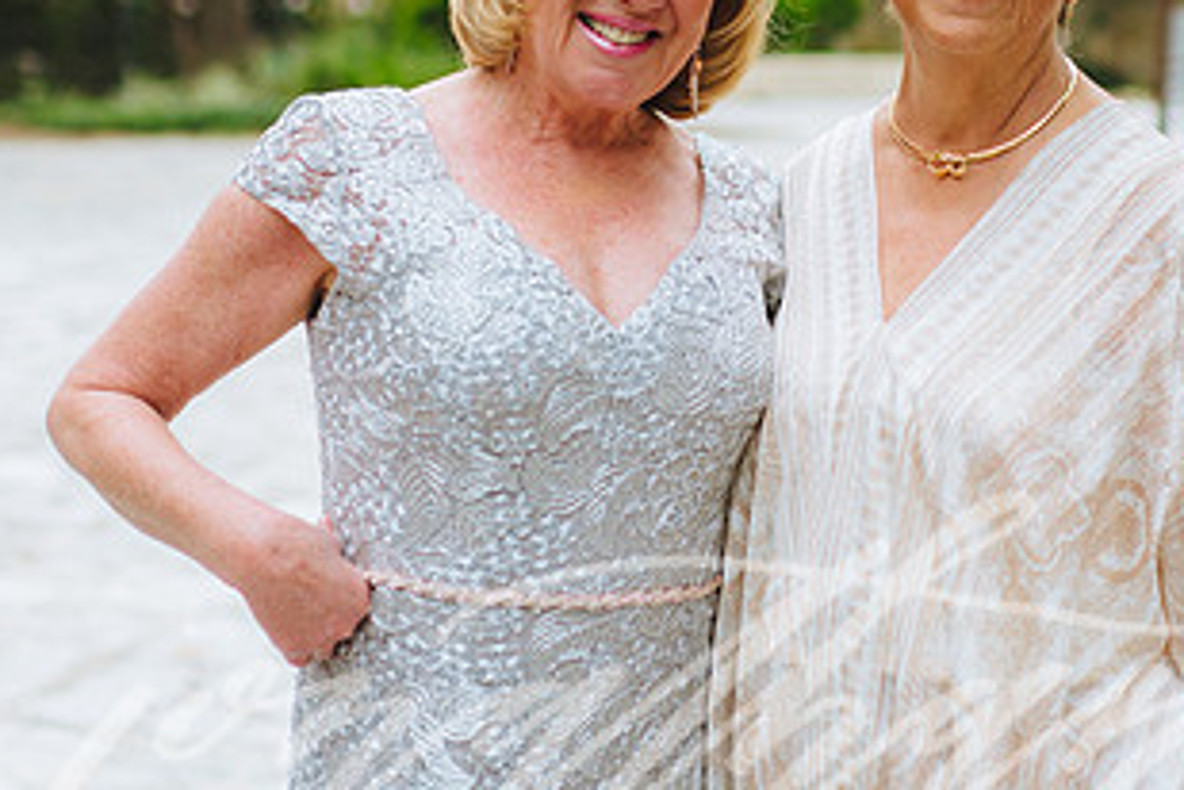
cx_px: 704
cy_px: 180
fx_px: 2631
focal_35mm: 80
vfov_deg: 17.0
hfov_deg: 25.3
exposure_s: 1/1000
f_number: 2
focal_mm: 35
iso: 80
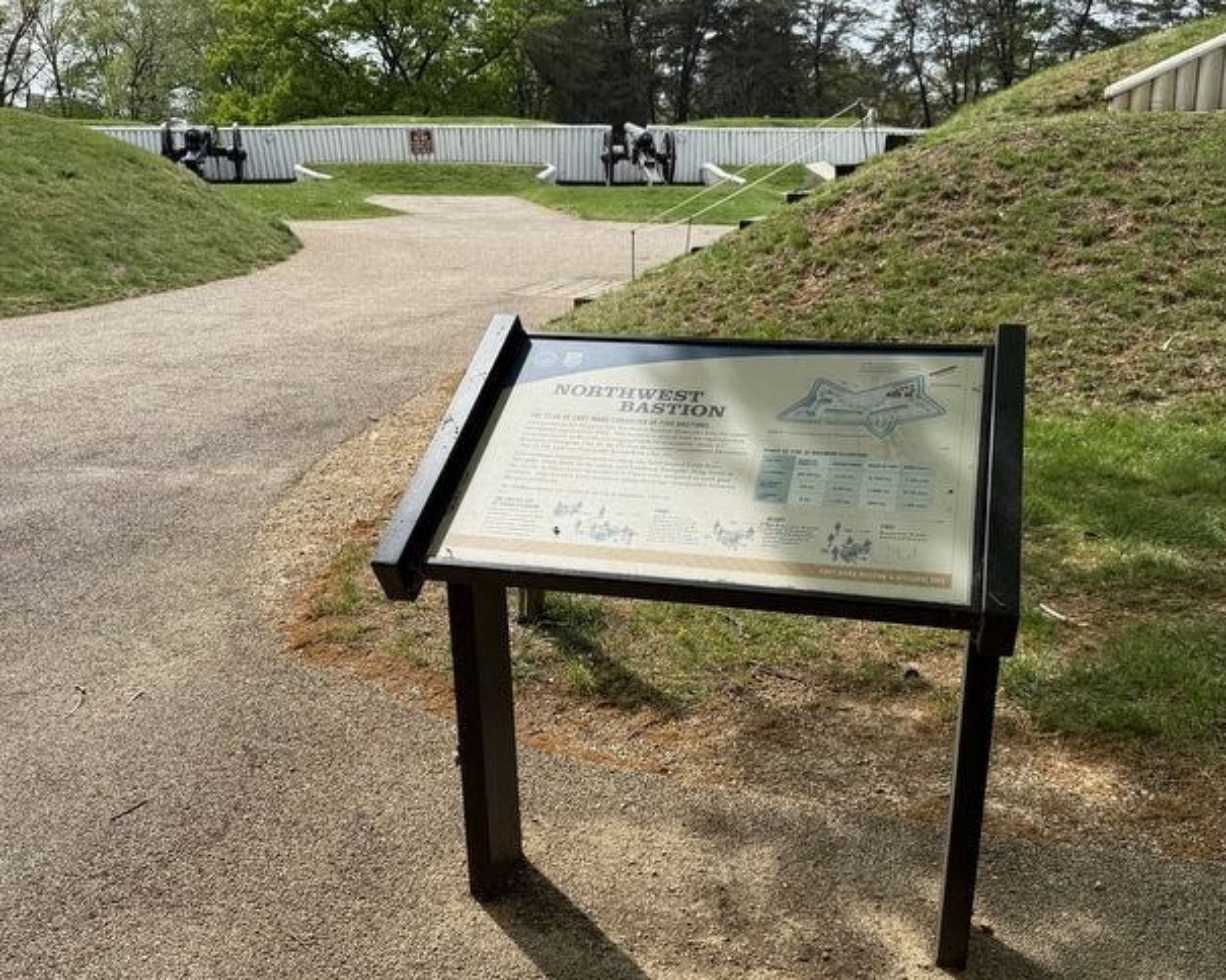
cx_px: 677
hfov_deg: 57.1
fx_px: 1125
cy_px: 486
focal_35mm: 31
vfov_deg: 47.1
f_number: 1.78
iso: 100
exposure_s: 1/3759
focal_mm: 6.76
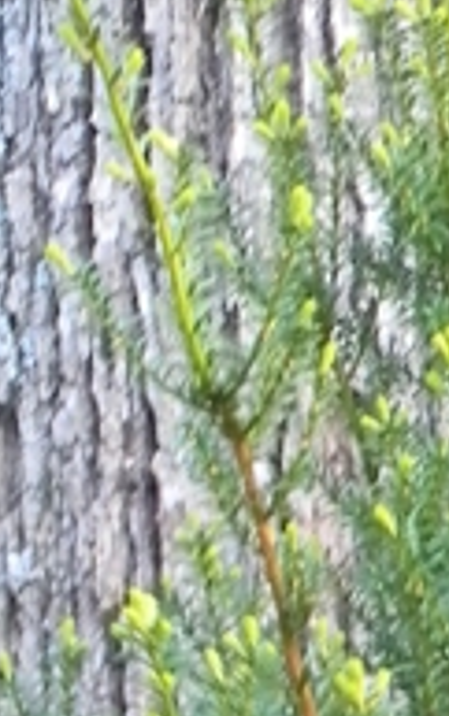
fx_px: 5157
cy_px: 1499
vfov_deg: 7.6
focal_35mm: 264
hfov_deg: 4.9
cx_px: 831
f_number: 3.9
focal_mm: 8.6
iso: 400
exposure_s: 1/16.6
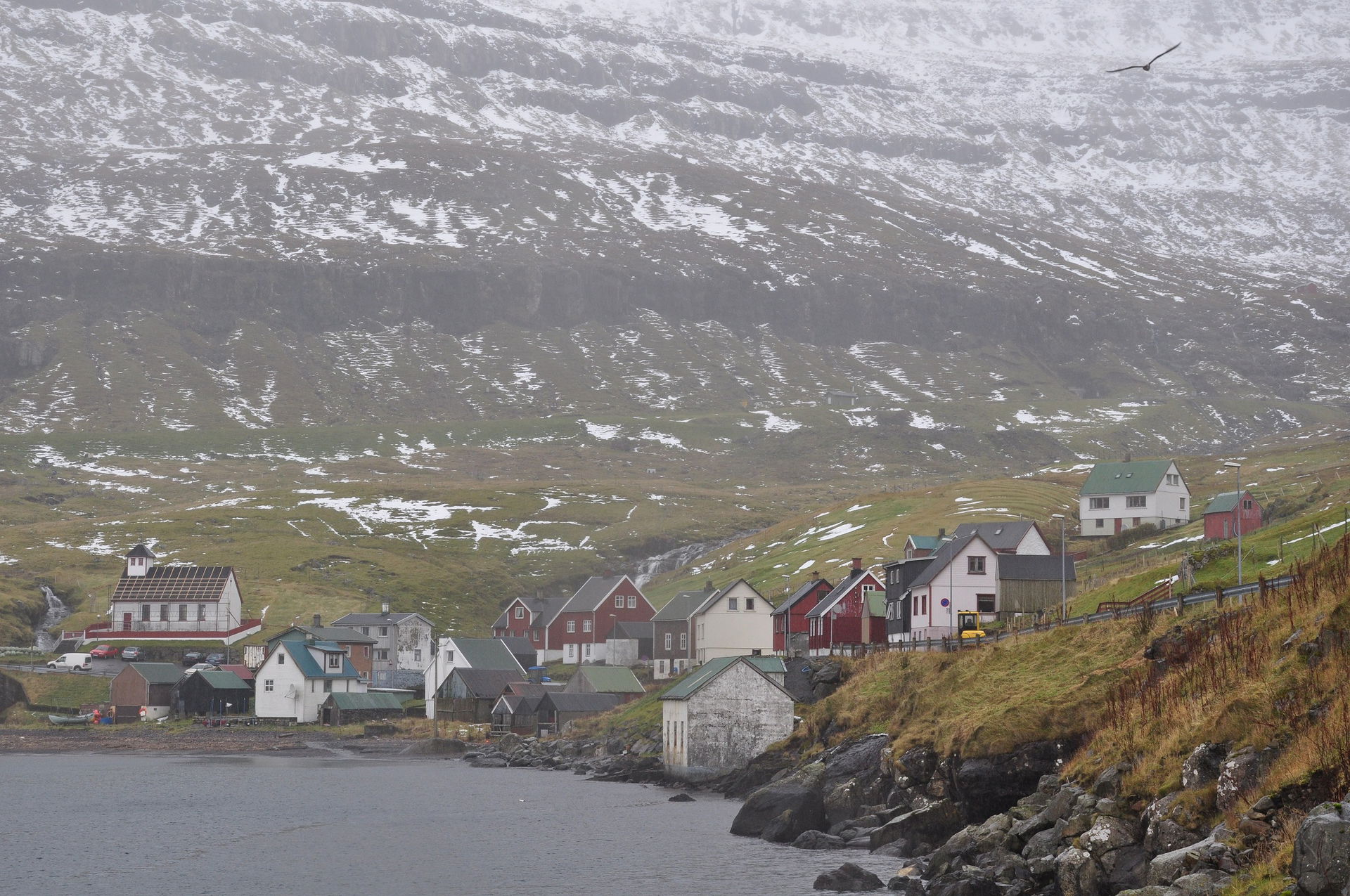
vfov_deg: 17.4
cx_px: 675
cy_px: 448
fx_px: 2921
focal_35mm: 78
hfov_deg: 26.0
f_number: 9
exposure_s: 1/160
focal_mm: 52
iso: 400
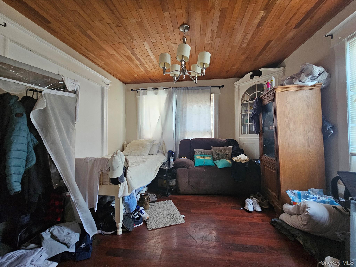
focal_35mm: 13
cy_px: 134
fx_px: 134
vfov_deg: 89.9
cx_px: 178
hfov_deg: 106.2
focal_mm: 2.2
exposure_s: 1/30
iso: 400
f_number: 2.2
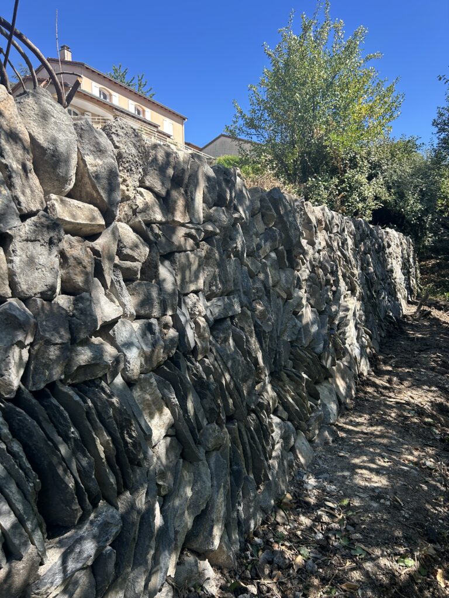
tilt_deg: -2.7
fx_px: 450
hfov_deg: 53.1
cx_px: 224
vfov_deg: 67.3
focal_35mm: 26
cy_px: 299
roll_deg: +1.4
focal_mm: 5.7
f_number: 1.5
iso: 50
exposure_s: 1/894
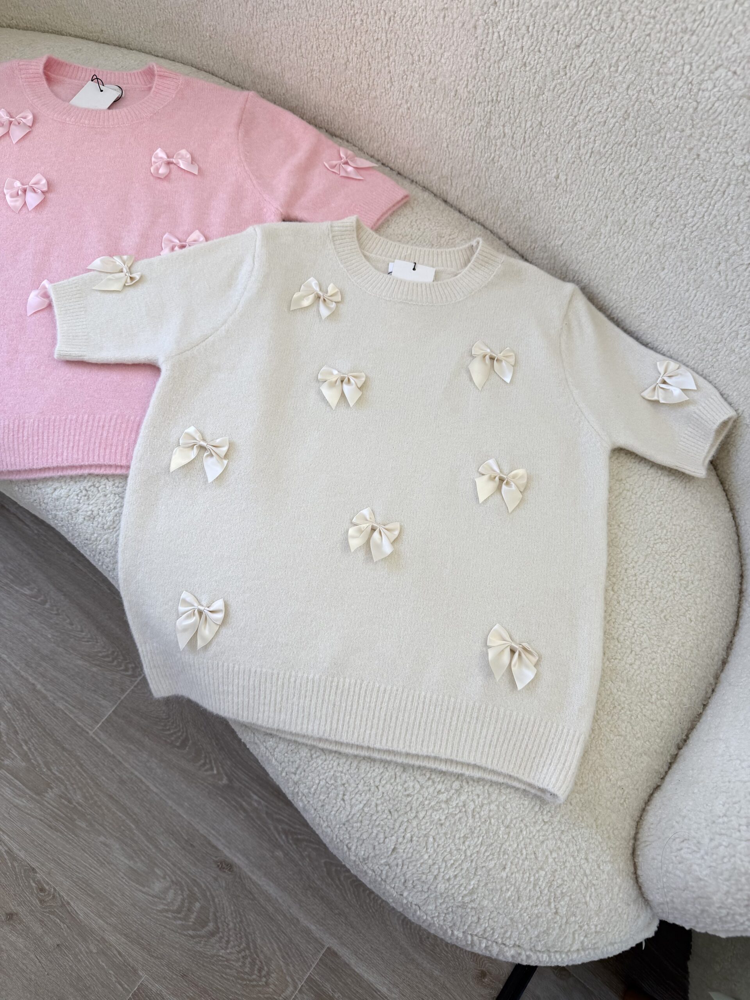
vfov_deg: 71.6
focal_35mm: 24
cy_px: 500
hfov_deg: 56.8
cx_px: 375
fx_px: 693
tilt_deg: -66.0
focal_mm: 6.76
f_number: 1.78
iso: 64
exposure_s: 1/206
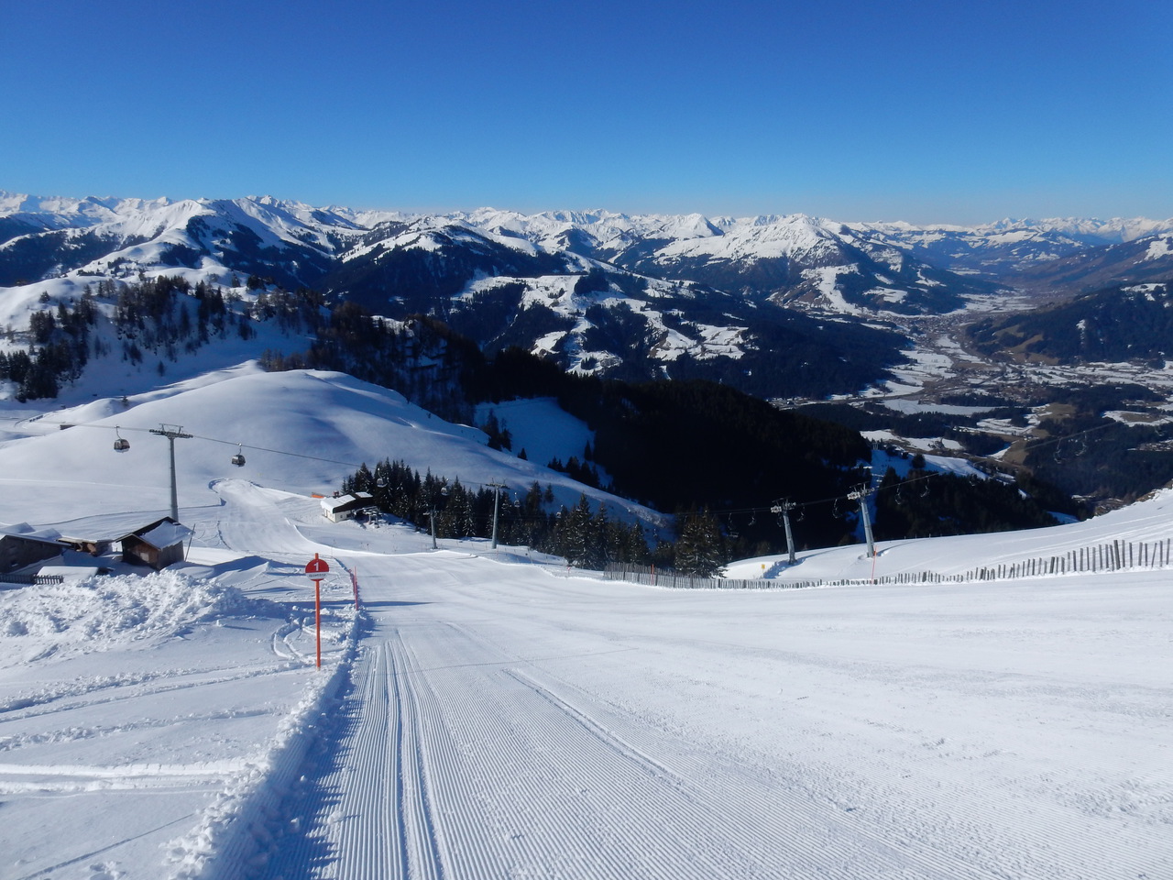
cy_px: 440
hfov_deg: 69.4
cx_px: 586
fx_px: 847
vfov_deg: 54.9
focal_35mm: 25
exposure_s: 1/2000
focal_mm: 4.5
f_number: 4.8
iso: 125
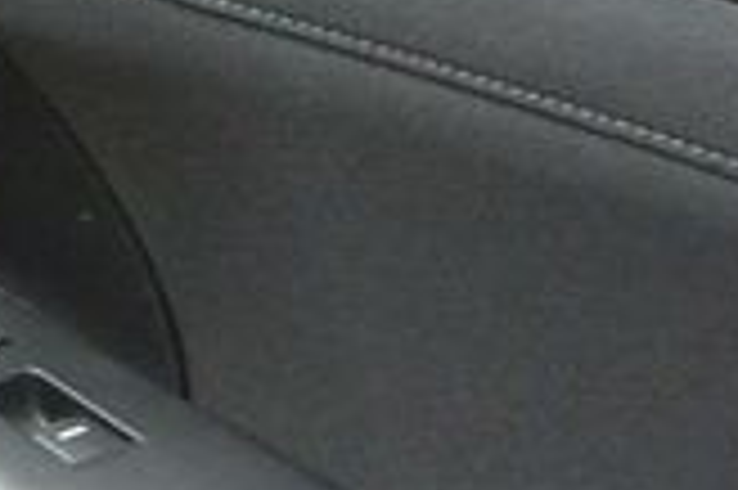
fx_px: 3707
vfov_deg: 7.6
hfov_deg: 9.1
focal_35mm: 181
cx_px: -1508
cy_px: 173
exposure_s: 1/125
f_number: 3.5
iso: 320
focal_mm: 11
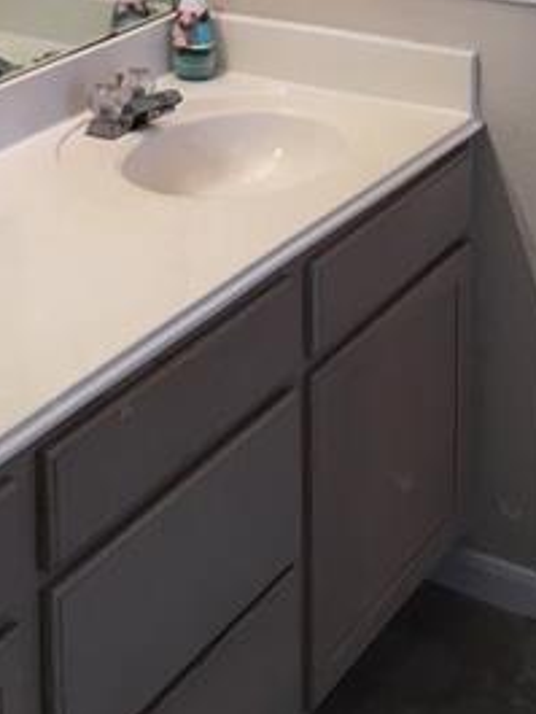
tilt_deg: -9.7
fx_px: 1733
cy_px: -175
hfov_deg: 17.3
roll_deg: +0.8
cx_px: 35
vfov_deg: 21.4
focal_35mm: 84
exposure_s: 1/30
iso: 50
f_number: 2.2
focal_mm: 4.15
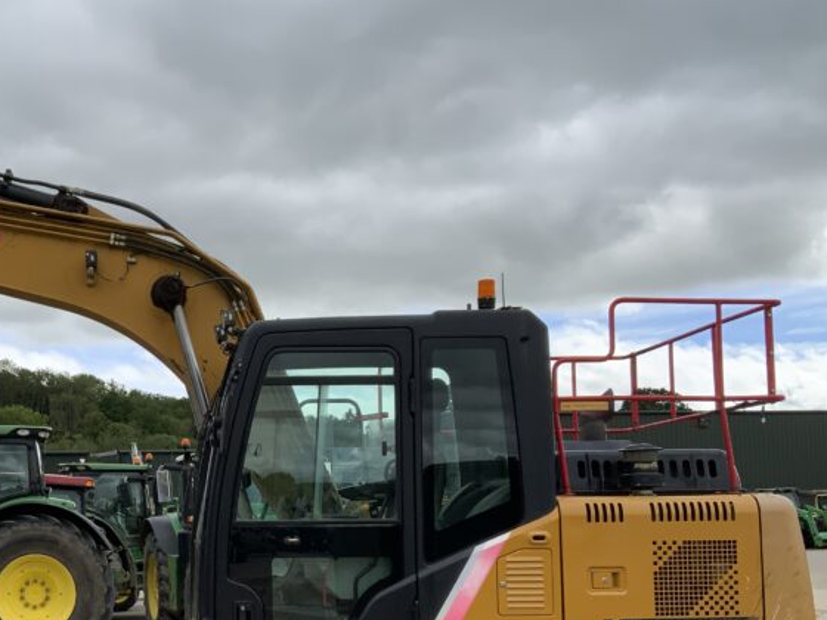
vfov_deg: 27.1
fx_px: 1266
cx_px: 192
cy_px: 471
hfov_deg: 35.3
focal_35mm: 53
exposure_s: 1/1451
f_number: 1.8
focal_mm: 3
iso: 16
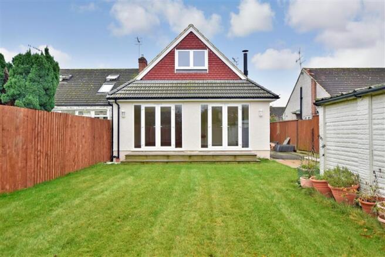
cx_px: 192
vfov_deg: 56.1
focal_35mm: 22
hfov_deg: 77.3
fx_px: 241
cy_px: 128
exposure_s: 1/80
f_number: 10
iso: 400
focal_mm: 15
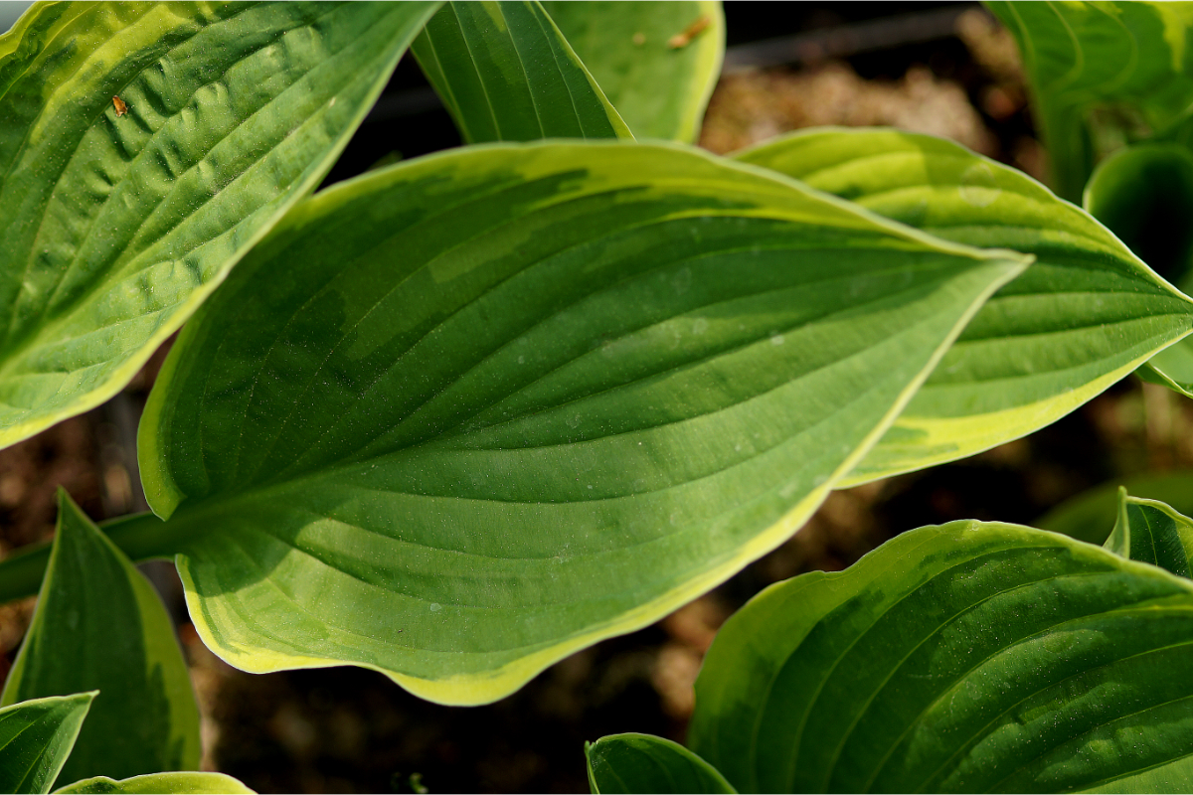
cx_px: 596
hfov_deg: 13.7
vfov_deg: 9.1
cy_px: 398
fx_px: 4970
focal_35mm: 150
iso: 100
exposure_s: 1/320
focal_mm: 100
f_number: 2.8
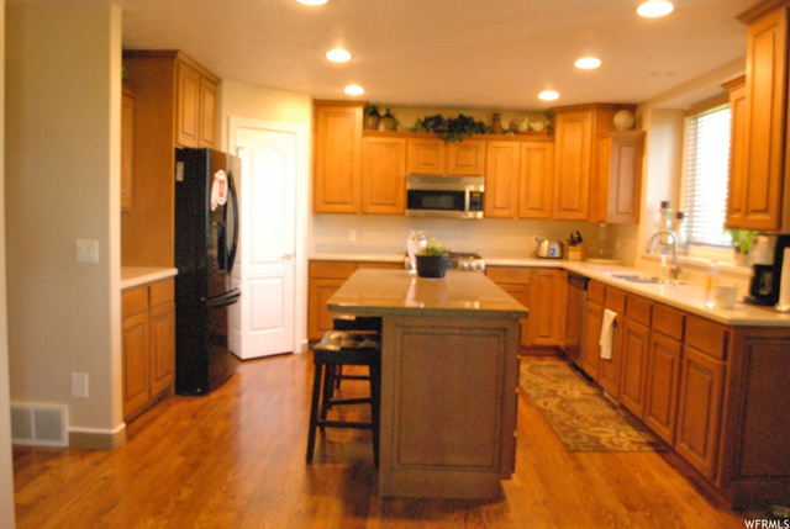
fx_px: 593
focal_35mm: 27
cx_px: 395
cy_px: 264
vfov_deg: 48.1
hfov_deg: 67.3
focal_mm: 18
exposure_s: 1/100
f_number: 5
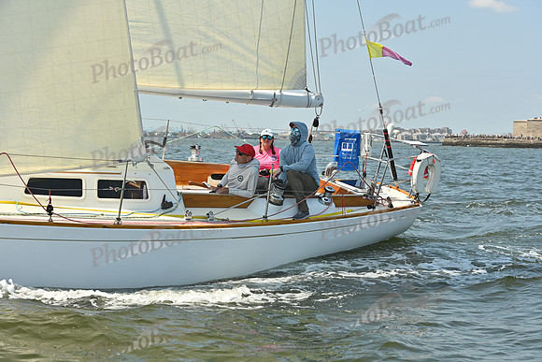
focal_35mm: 70
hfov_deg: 28.8
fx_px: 1054
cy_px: 181
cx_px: 271
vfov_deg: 19.5
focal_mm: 70
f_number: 8
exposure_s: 1/1250
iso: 320
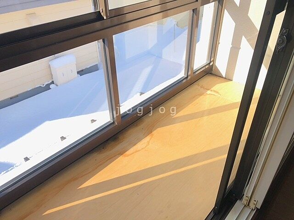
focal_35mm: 28
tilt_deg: -38.1
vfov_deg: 49.7
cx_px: 147
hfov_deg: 63.4
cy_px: 110
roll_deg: +2.1
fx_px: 238
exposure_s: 1/666
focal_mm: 3.99
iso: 20
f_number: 1.8
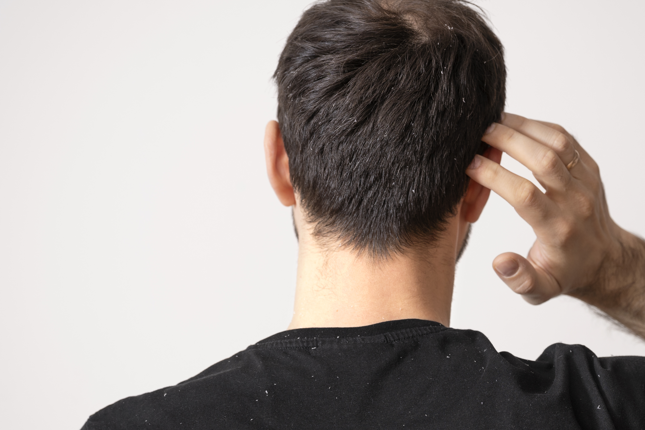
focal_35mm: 153
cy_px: 279
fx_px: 2741
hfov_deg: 13.4
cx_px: 438
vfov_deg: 9.0
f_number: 4
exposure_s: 1/250
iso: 200
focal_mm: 105
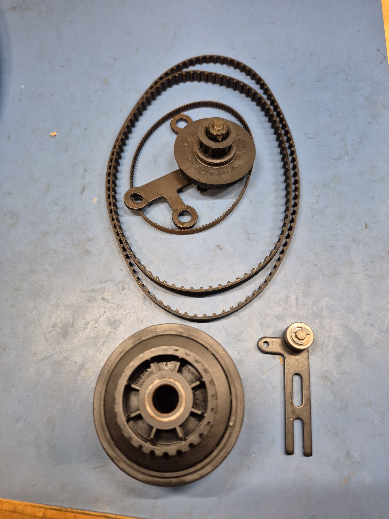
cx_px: 194
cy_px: 260
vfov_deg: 73.9
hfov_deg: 58.9
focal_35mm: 23
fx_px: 345
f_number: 1.8
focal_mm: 5.4
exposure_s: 1/120
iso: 500
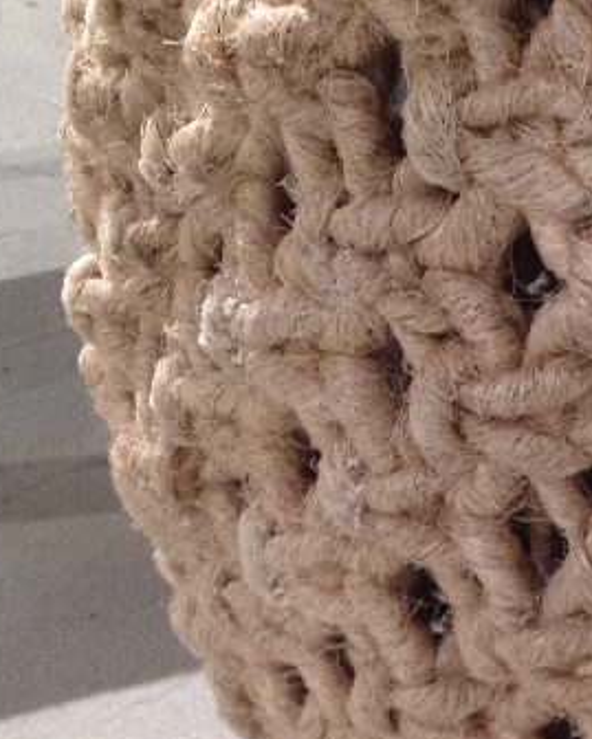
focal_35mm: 104
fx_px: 2277
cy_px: 561
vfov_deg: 18.3
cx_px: 742
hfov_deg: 14.3
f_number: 2.4
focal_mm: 4.28
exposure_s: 1/20
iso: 160
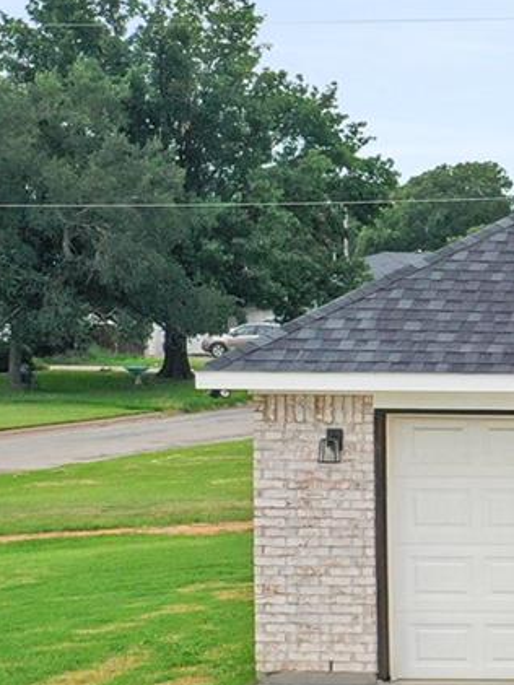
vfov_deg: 15.0
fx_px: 2592
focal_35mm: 131
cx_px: 1235
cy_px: 479
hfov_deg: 9.9
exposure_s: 1/320
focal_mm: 10.26
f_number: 5.6
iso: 100
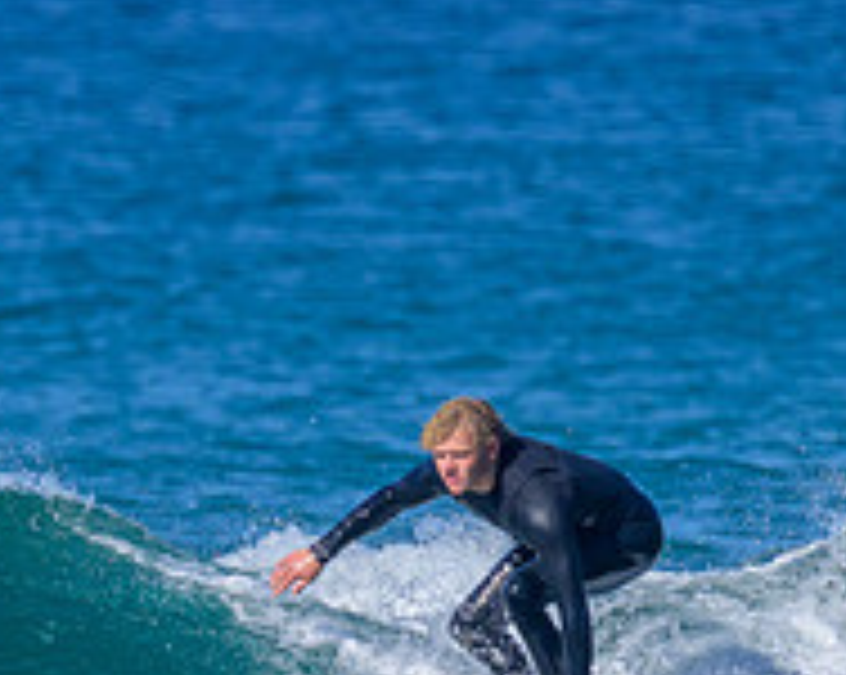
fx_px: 55803
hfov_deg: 0.9
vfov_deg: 0.7
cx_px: 275
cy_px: 639
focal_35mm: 2231
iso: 640
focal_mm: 560
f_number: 8
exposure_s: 1/2000
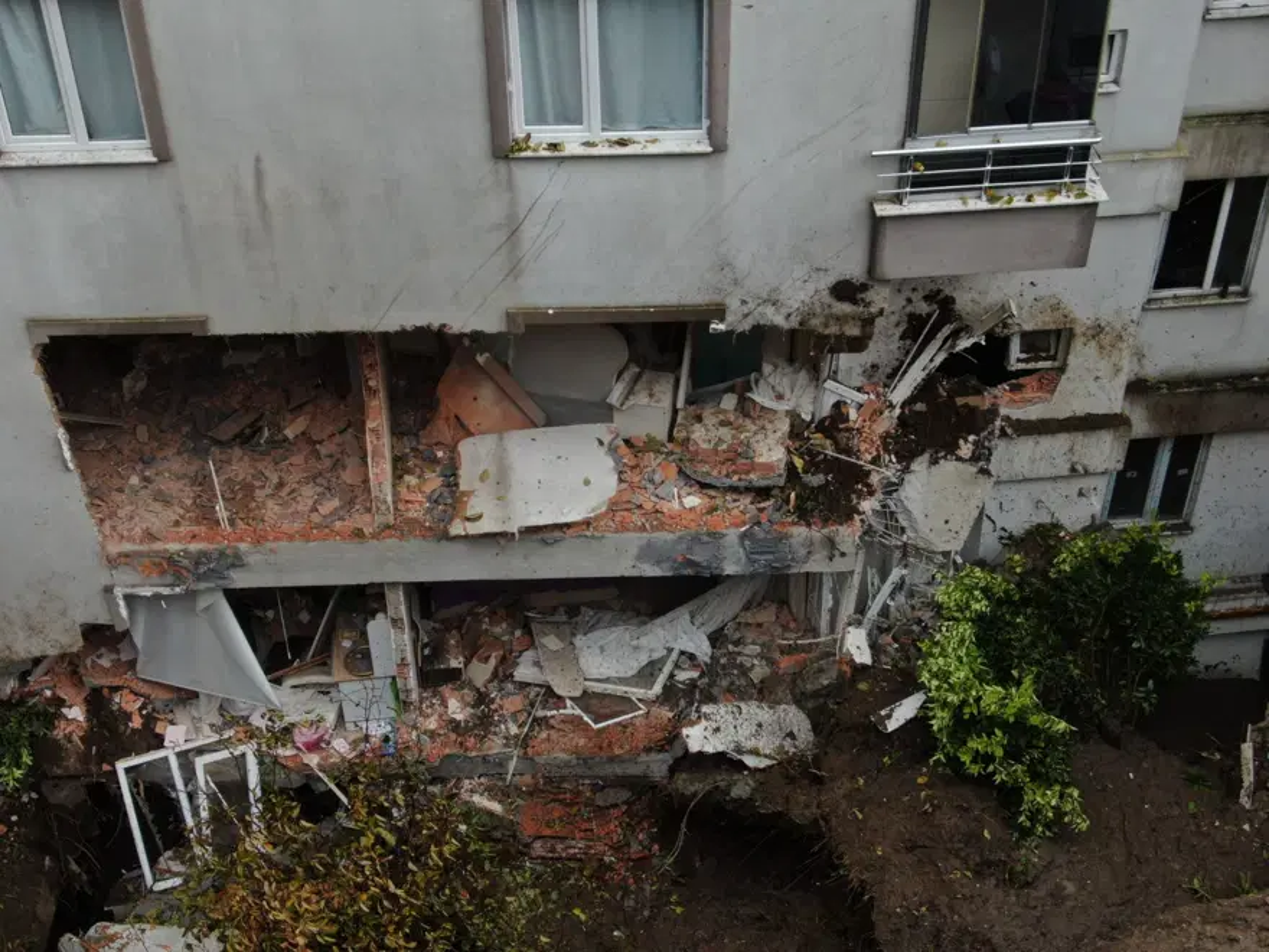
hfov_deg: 39.7
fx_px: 1760
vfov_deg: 30.3
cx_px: 634
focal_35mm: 48
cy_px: 476
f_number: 3.8
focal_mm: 8.6
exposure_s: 1/50
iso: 100
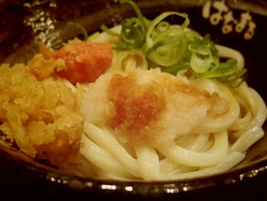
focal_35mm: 47
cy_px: 100
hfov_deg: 40.4
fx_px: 363
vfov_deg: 30.9
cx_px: 134
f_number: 2.8
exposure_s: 1/500
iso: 1600
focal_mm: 8.5
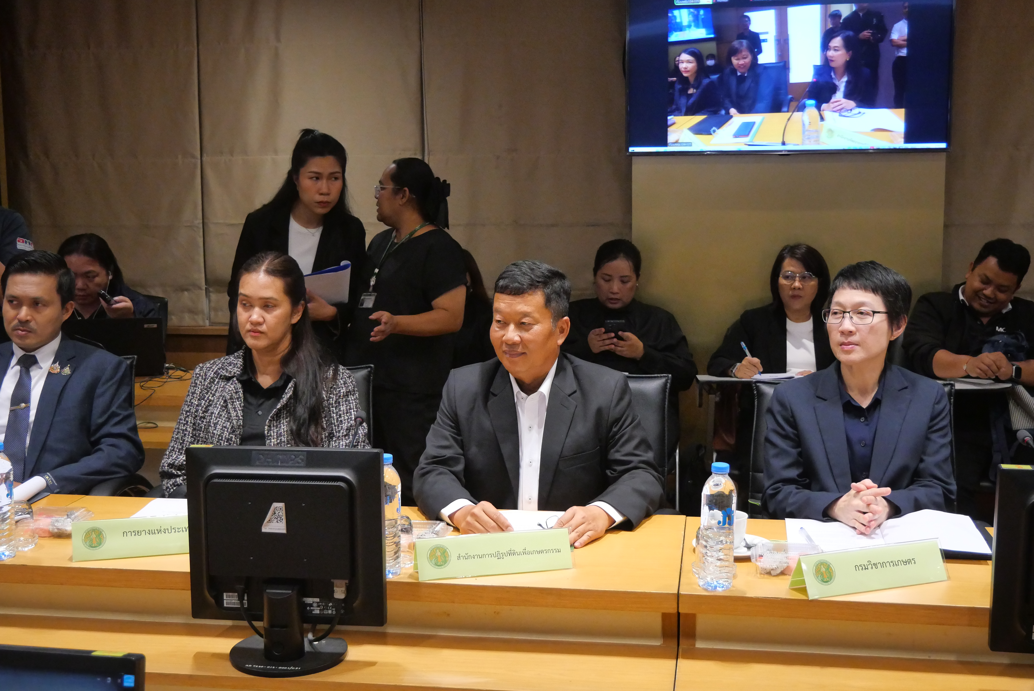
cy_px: 346
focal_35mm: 45
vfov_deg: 29.9
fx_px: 1293
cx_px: 517
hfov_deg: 43.6
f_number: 4.2
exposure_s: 1/125
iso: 2500
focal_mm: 22
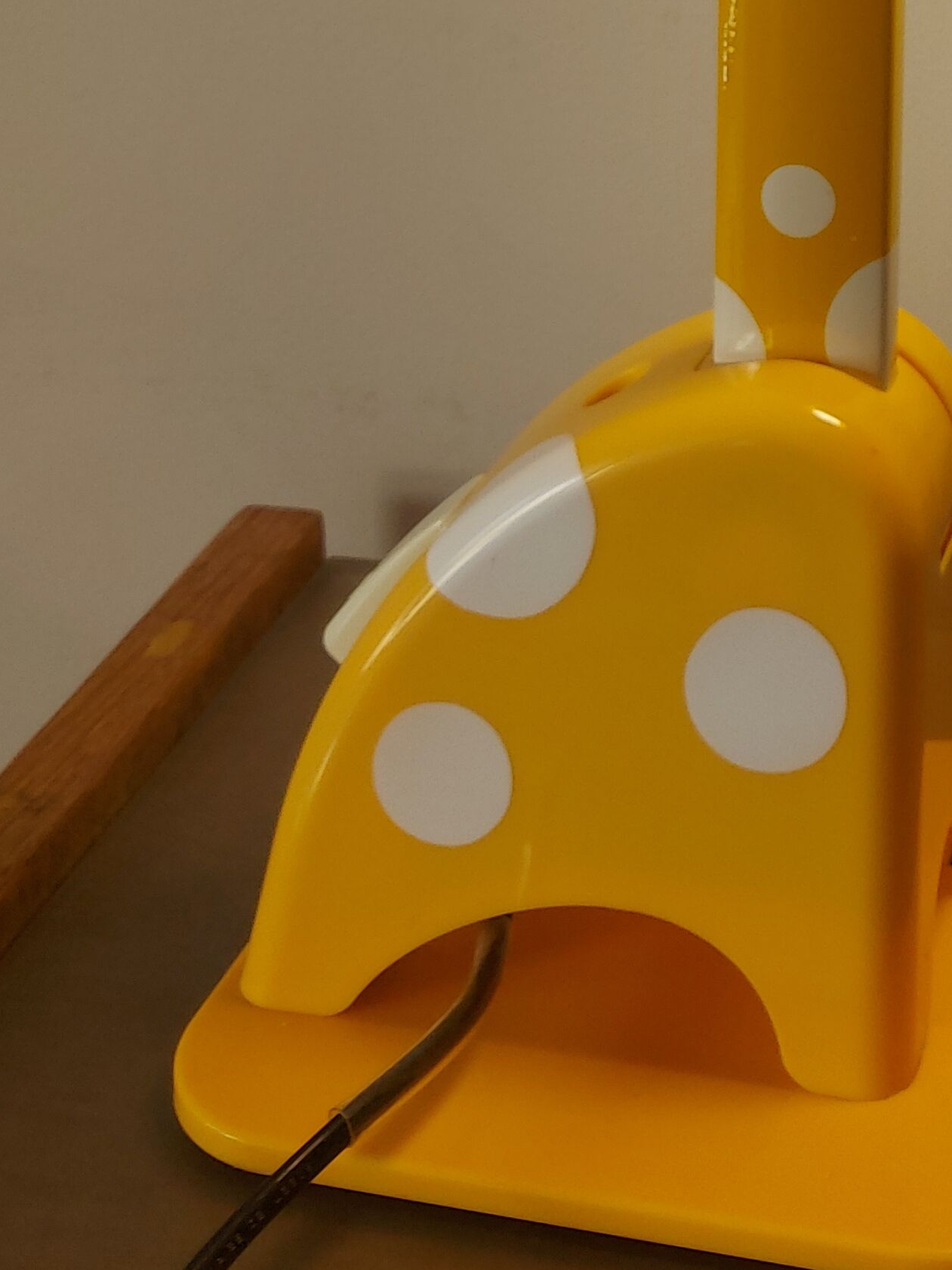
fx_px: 2420
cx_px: 984
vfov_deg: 26.2
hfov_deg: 21.4
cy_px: -261
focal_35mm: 66
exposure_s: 1/100
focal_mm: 5.23
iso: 64
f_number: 1.8
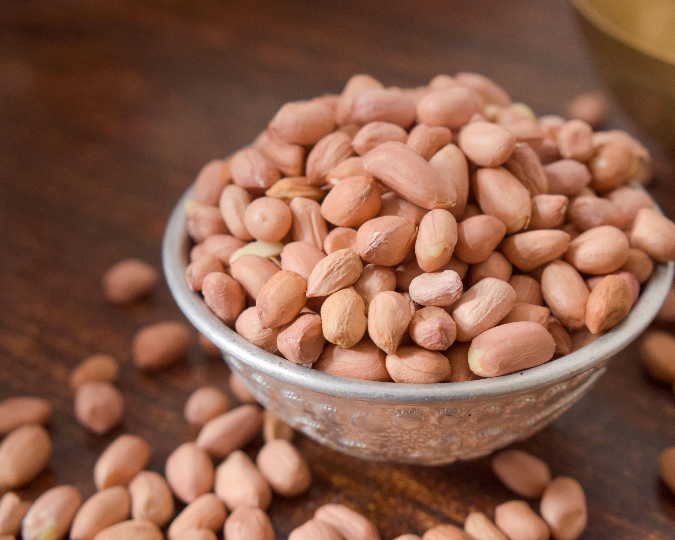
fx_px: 1050
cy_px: 271
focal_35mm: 53
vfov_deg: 28.8
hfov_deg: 35.6
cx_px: 377
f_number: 5.6
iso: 400
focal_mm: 31
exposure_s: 1/8
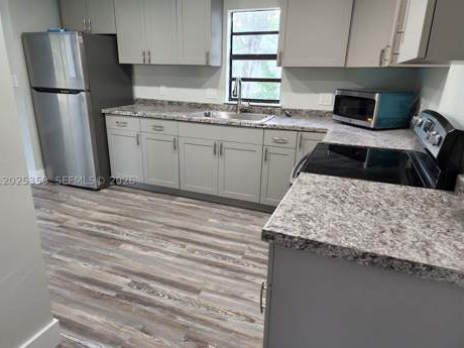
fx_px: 322
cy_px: 181
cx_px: 228
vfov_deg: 56.8
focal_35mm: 24
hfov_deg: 71.6
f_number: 1.8
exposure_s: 1/120
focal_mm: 6.4
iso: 320
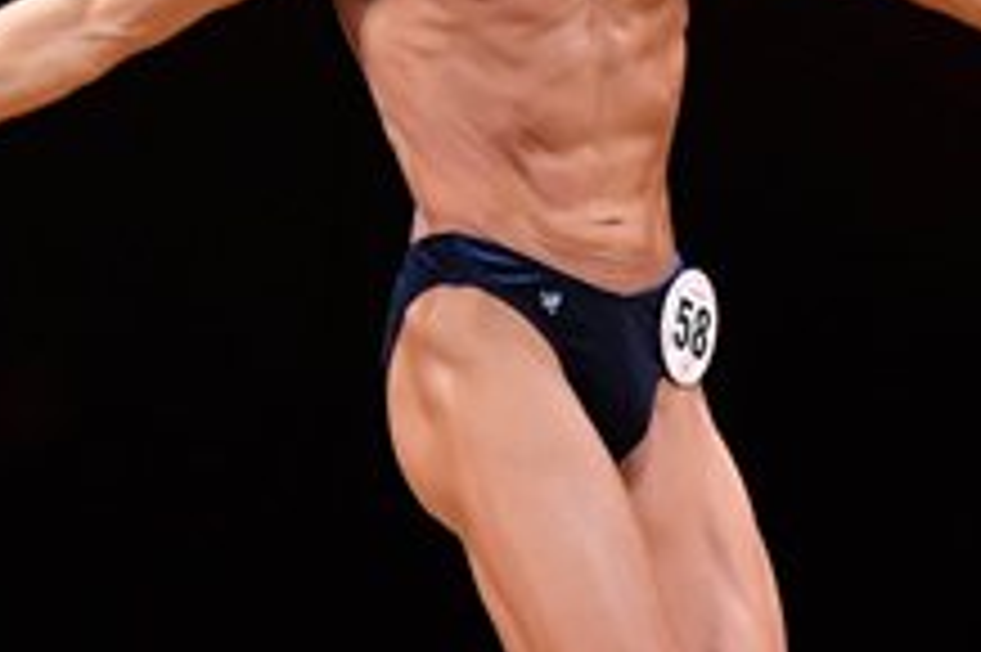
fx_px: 23226
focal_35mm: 853
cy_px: 306
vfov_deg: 1.6
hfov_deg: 2.4
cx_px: 457
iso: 4000
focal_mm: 160
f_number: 5.6
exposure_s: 1/400
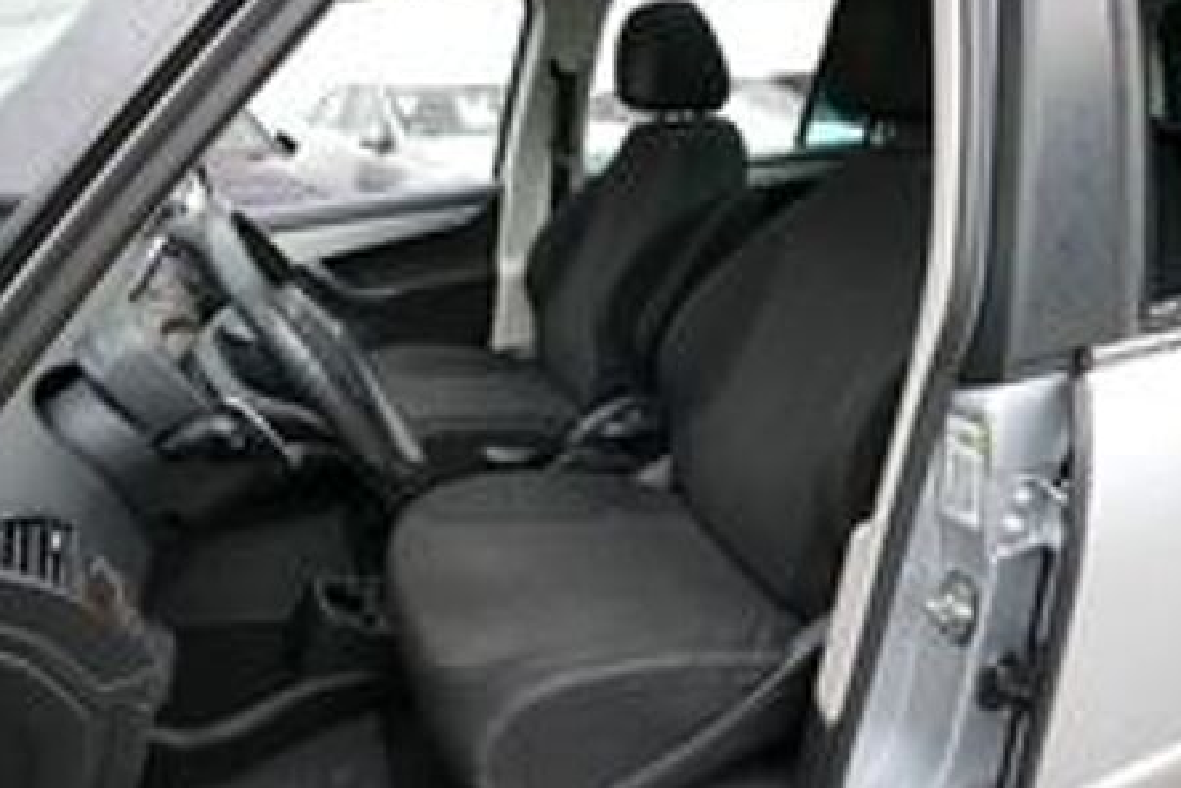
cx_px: 614
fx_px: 886
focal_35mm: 27
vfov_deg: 47.9
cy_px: 369
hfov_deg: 67.4
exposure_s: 1/125
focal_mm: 9.12
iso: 125
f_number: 2.8
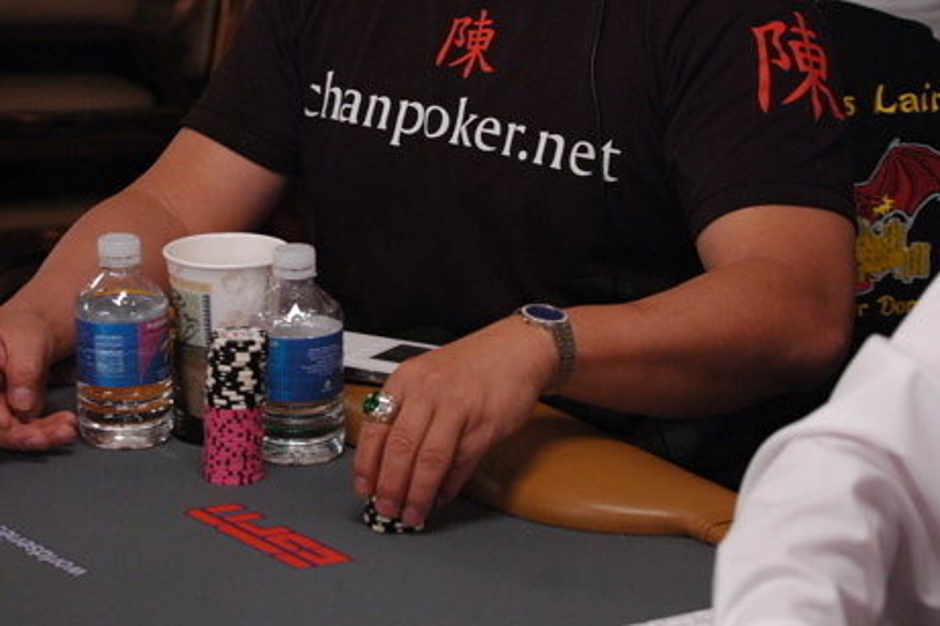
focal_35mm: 159
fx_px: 4150
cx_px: 471
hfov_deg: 12.9
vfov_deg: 8.6
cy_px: 189
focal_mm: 70
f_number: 3.2
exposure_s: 1/60
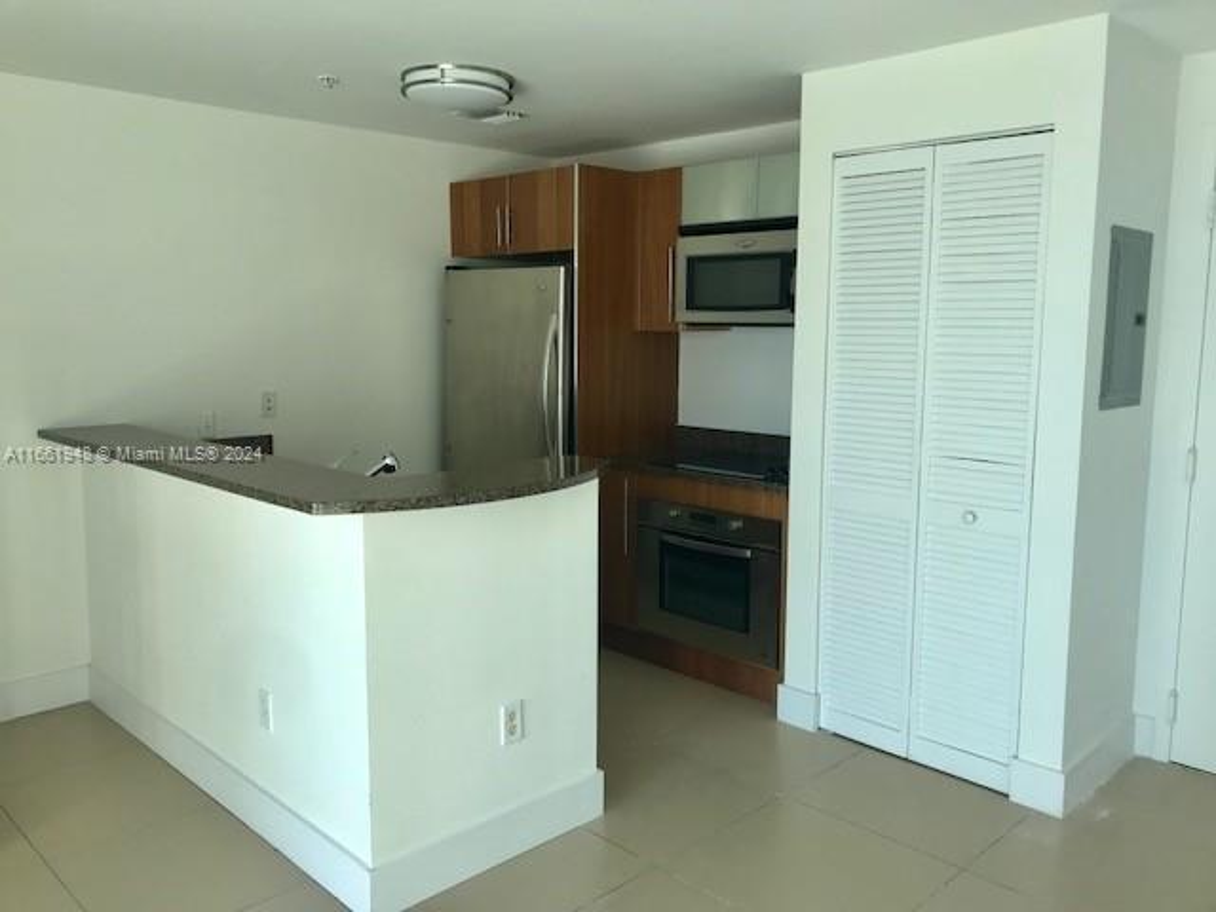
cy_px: 456
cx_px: 608
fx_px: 984
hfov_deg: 63.4
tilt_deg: -7.0
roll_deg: +0.1
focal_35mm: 28
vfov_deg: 49.7
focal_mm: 3.99
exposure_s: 1/120
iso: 25
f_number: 1.8
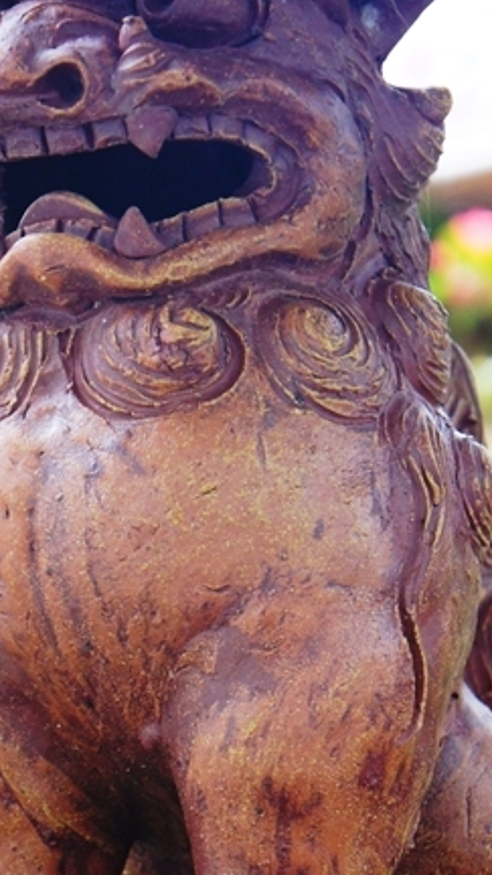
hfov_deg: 7.6
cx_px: 155
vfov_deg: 13.4
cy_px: 525
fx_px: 3710
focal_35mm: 160
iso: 640
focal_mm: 55
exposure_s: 1/160
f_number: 5.6
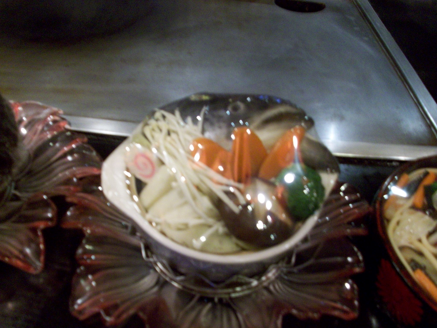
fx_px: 429
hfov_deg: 54.0
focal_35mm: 34
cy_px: 164
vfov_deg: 41.8
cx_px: 218
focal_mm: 5.7
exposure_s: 1/8
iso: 211
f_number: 2.8
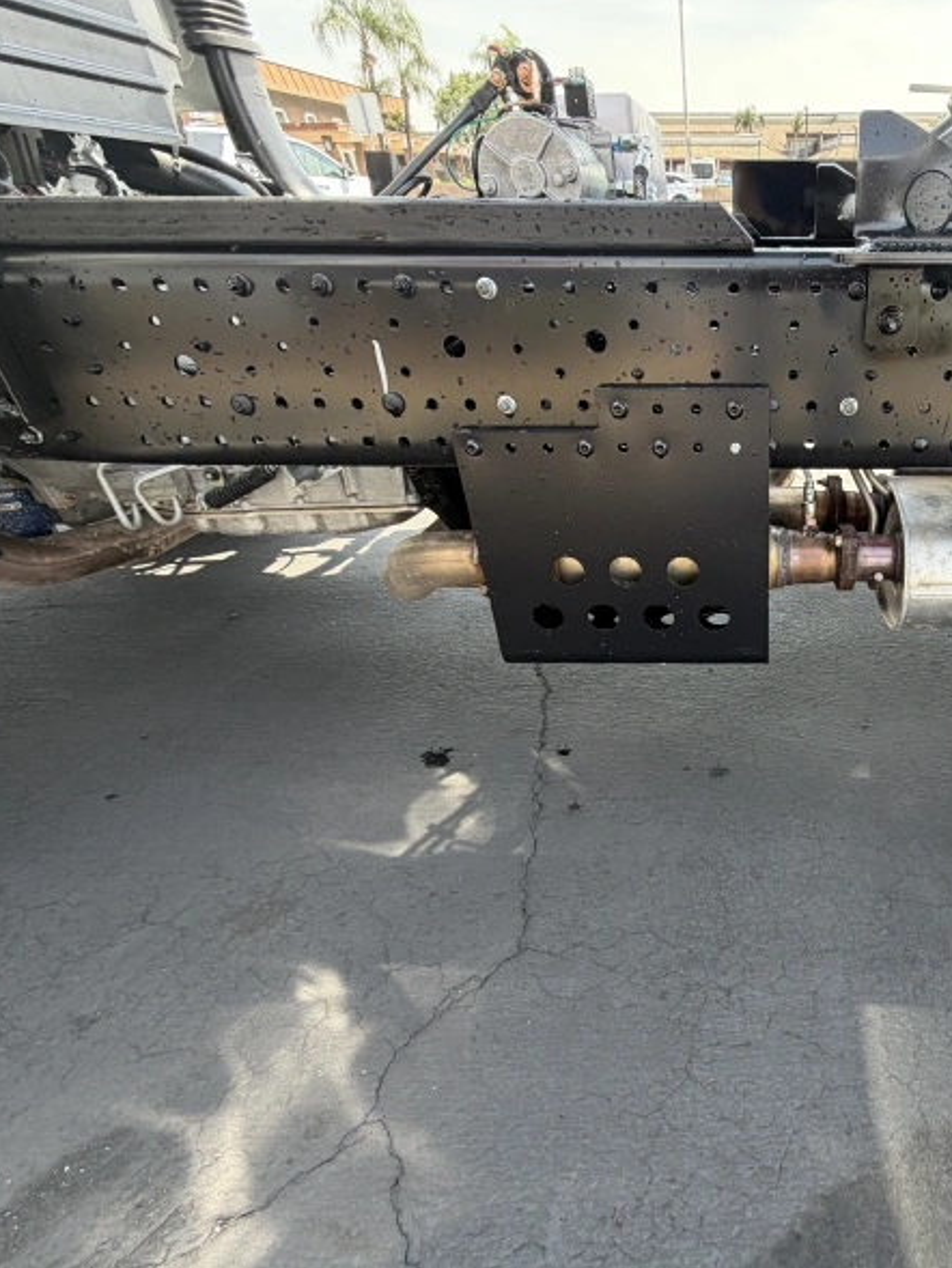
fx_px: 696
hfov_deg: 62.6
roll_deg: -0.3
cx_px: 769
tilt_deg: -33.8
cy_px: 642
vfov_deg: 84.6
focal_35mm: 19
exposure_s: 1/145
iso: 64
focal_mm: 2.22
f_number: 2.2
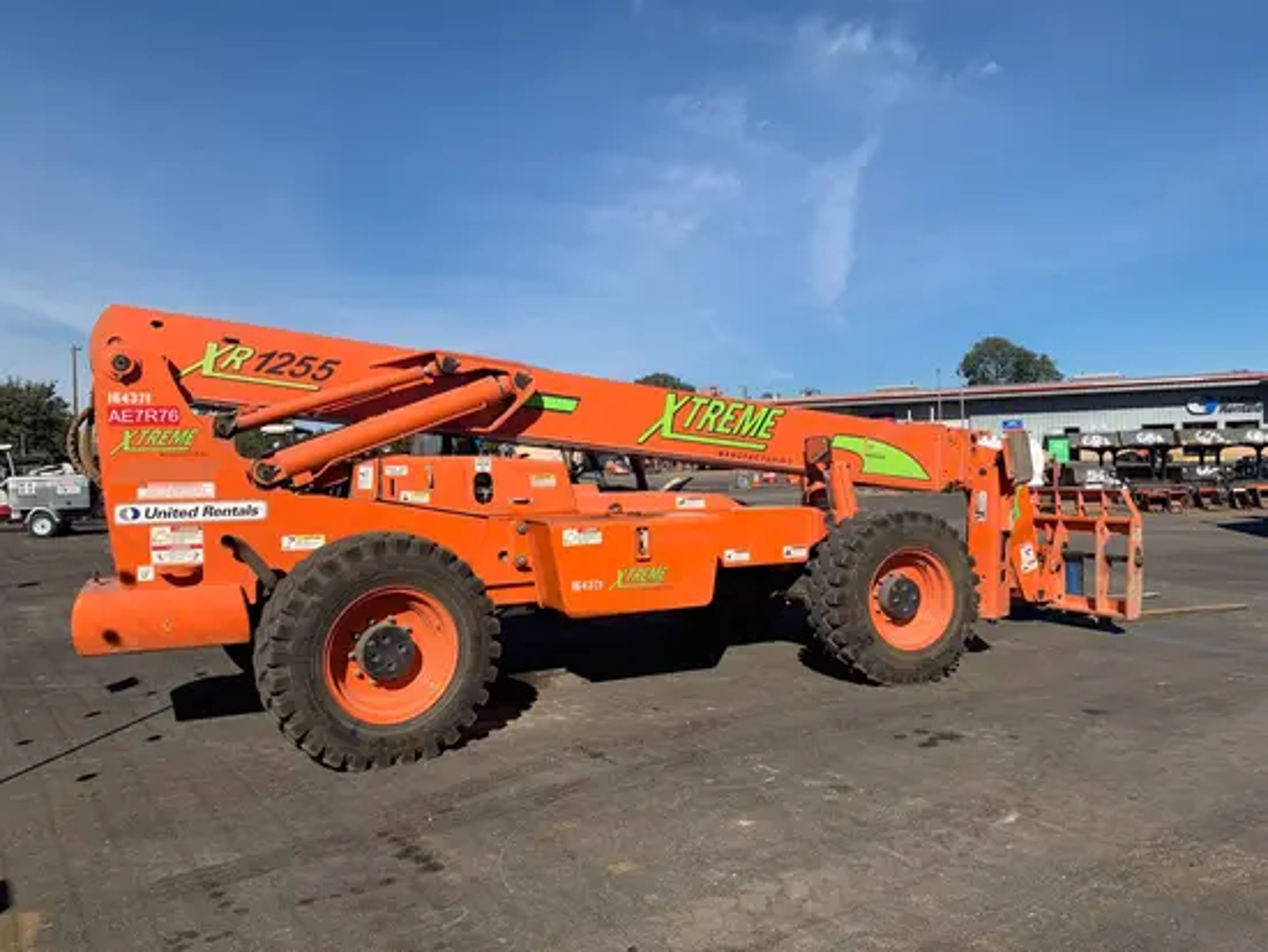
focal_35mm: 26
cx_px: 634
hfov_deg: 67.3
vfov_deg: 53.1
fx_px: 953
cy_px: 476
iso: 25
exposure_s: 1/2994
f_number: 1.8
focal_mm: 4.25
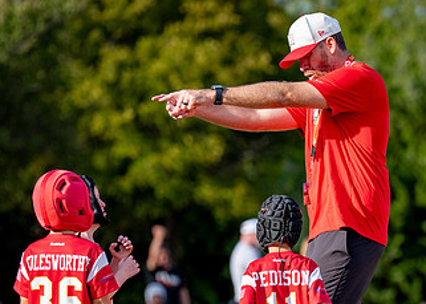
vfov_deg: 3.8
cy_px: 230
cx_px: 390
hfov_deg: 5.3
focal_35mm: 382
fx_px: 4620
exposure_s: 1/4000
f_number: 2.8
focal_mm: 151
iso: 250
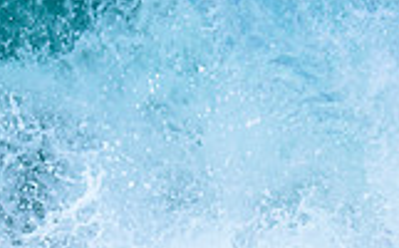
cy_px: -4
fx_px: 43963
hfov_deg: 0.5
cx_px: -443
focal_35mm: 4050
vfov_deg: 0.3
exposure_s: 1/2000
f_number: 6.3
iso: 360
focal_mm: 800
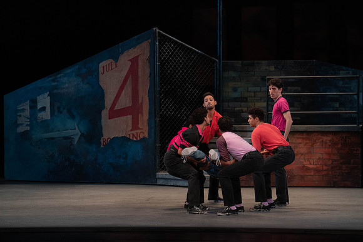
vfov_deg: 7.5
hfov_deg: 11.3
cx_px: 182
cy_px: 121
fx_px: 1836
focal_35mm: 182
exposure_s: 1/400
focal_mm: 182
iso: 3200
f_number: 4.5
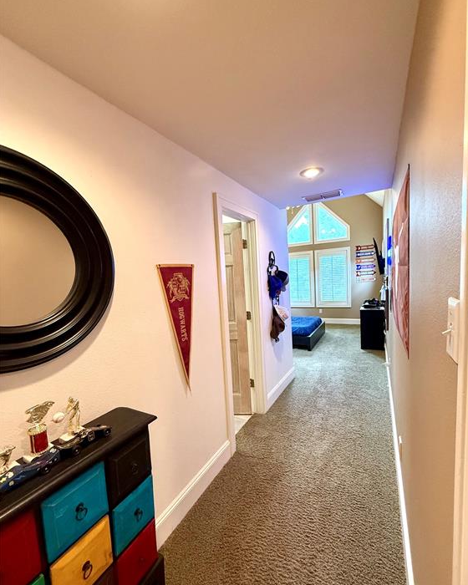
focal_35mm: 15
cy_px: 304
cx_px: 239
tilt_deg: -5.1
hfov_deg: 84.0
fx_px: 260
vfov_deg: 96.7
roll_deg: +3.6
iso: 500
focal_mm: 2.22
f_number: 2.2
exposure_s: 1/120
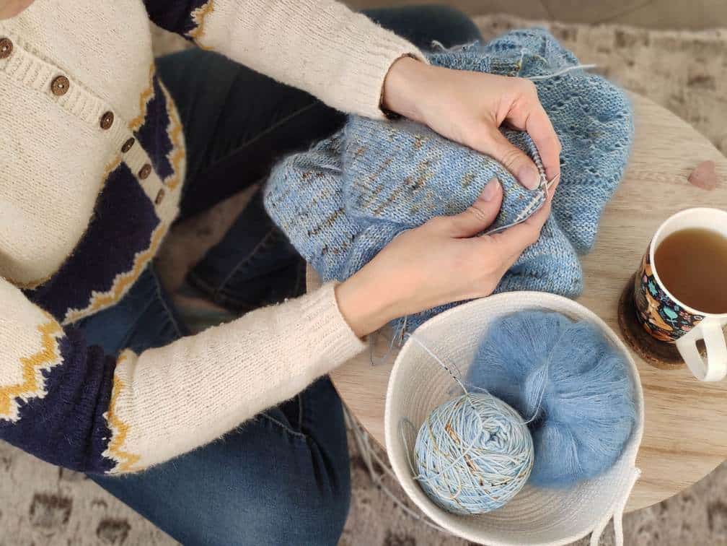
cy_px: 273
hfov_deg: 45.8
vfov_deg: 35.1
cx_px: 364
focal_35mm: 41
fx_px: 861
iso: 319
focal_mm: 8.16
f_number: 2
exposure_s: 1/100
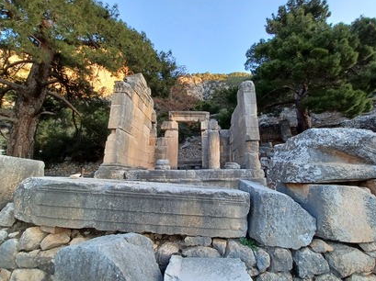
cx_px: 200
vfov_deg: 85.6
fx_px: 152
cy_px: 139
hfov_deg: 102.0
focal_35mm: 14
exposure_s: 1/110
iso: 40
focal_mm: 1.42
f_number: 2.2
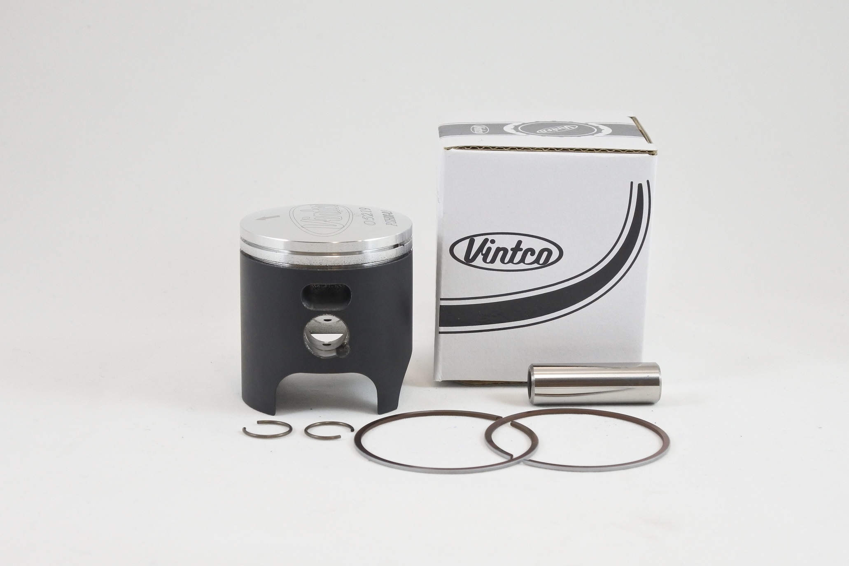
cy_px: 283
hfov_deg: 32.9
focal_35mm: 61
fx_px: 1439
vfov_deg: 22.3
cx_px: 424
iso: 560
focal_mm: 22.7
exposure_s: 1/125
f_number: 5
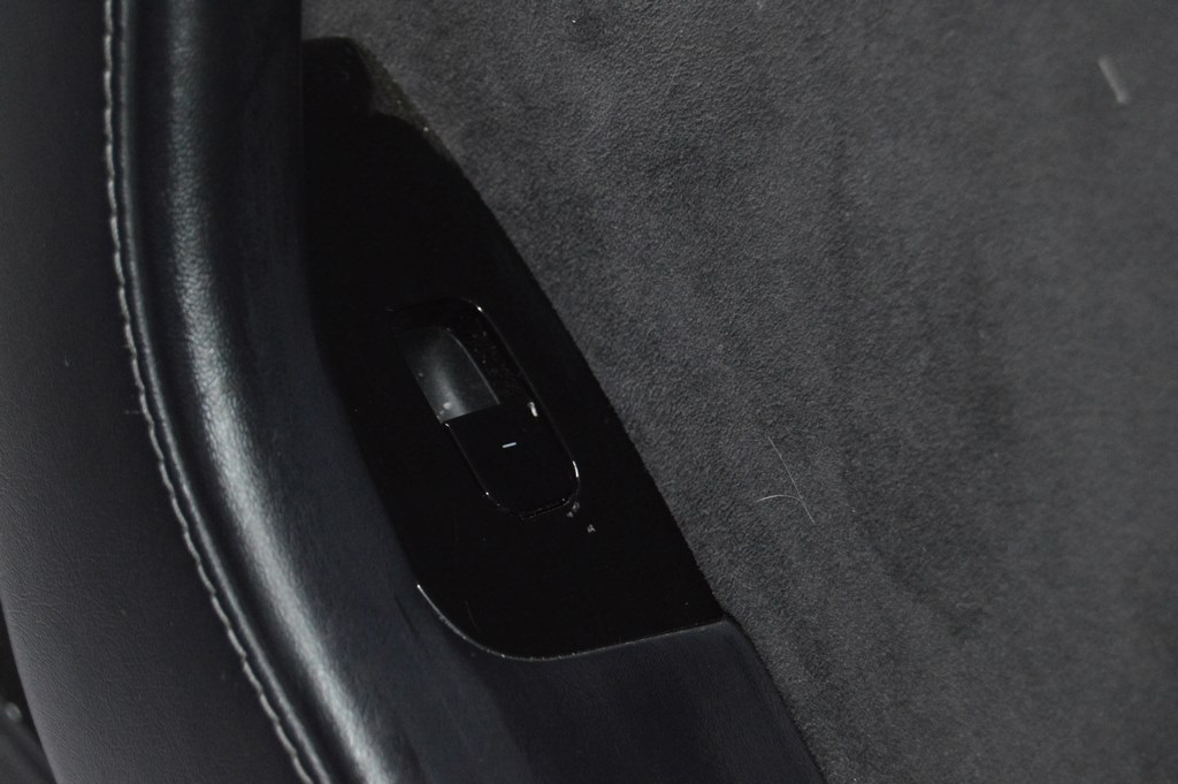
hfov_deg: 24.6
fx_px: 2697
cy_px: 392
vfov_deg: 16.5
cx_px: 589
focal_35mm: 82
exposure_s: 1/60
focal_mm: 55
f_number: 5.6
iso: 3200
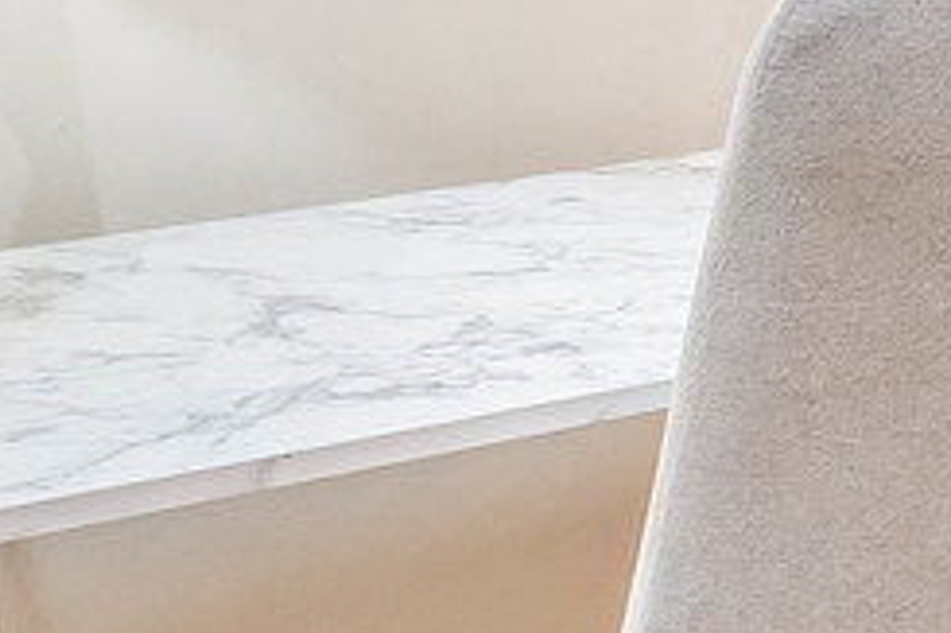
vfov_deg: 12.3
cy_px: -334
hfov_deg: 15.9
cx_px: 1805
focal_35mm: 106
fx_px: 2798
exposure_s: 1.6
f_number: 9
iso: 640
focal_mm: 16
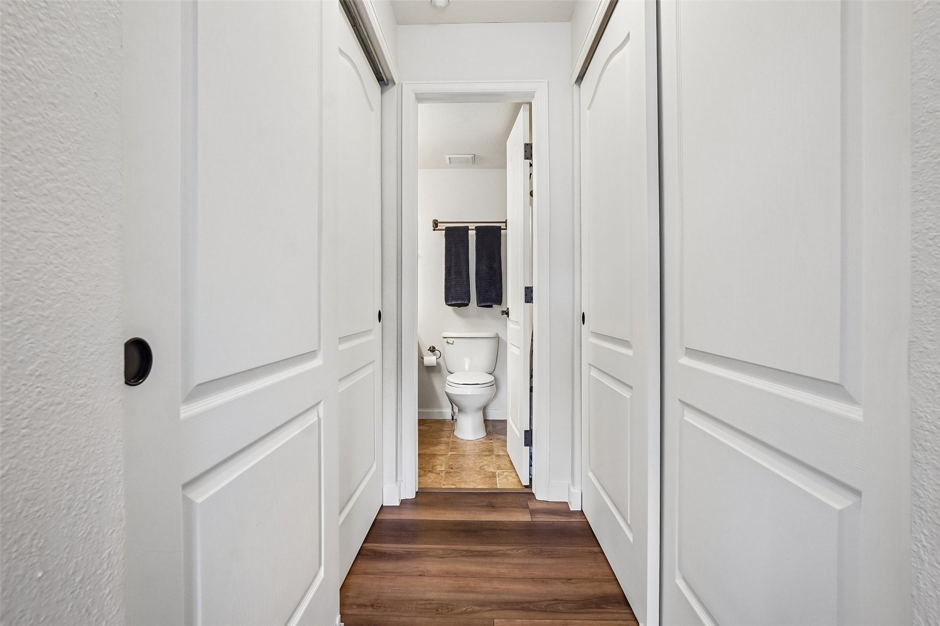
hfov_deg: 90.0
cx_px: 470
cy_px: 313
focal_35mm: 18
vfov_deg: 67.4
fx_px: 470
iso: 400
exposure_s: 1/8
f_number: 8
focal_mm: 12
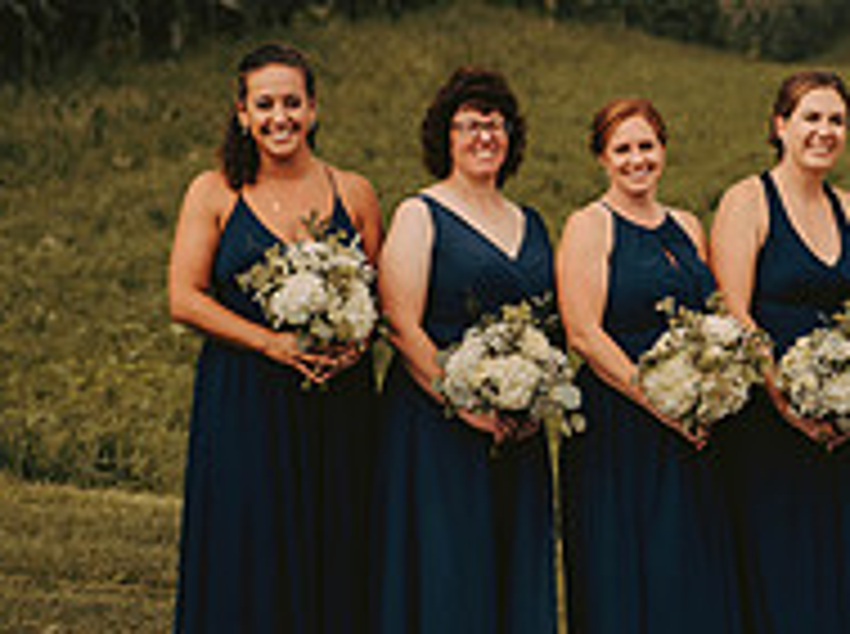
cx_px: 949
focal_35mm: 207
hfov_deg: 9.5
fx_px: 5073
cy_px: 223
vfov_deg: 7.1
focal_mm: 70
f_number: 2.8
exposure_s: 1/1600
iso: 250
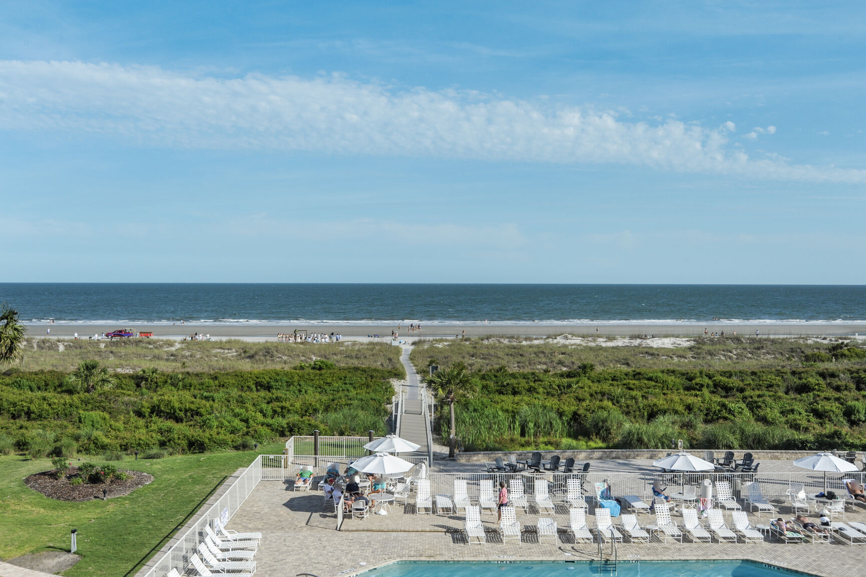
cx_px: 433
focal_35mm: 35
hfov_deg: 54.4
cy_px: 288
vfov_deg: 37.9
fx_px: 842
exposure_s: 1/1000
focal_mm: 35
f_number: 9
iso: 320
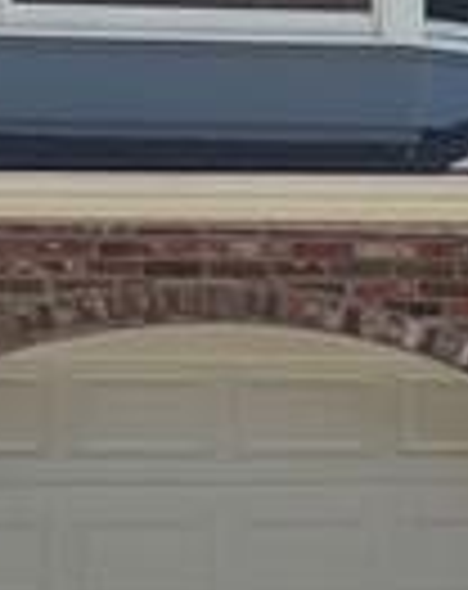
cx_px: 1656
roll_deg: +1.6
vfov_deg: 9.7
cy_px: 531
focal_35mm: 199
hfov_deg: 6.6
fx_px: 3462
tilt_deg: +0.8
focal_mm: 5.96
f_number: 1.6
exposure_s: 1/2639
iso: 50
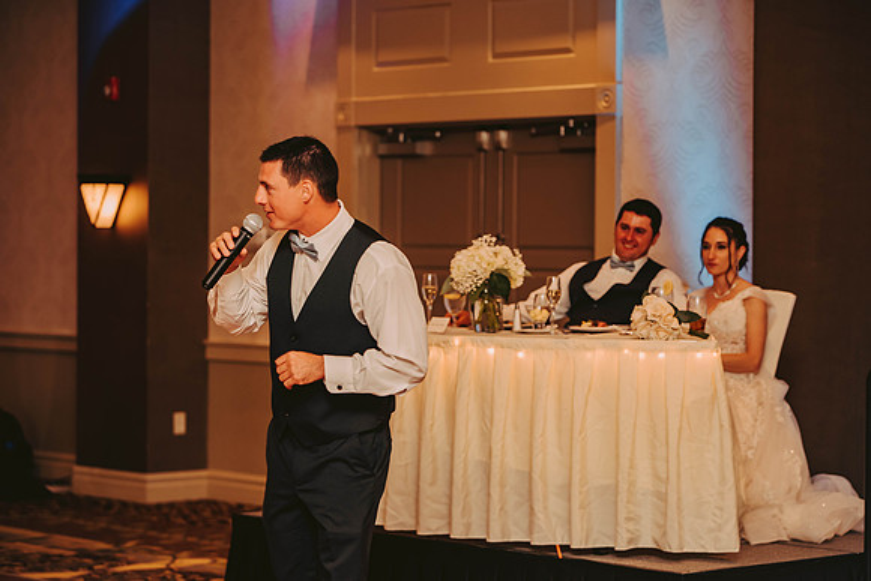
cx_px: 436
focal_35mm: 102
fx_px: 2468
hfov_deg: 20.0
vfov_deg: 13.4
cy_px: 290
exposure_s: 1/60
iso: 800
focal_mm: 102
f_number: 2.8
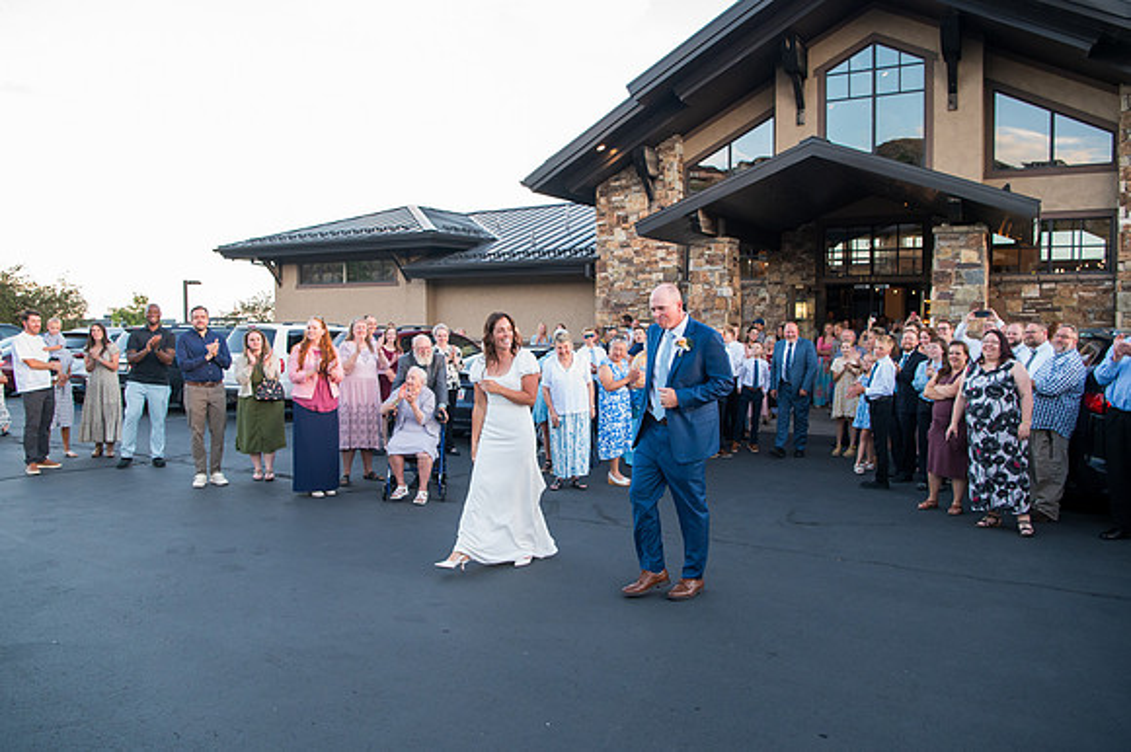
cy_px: 376
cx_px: 544
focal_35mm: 25
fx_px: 796
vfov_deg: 50.6
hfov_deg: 70.8
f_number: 5
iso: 3200
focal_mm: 24
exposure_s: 1/400
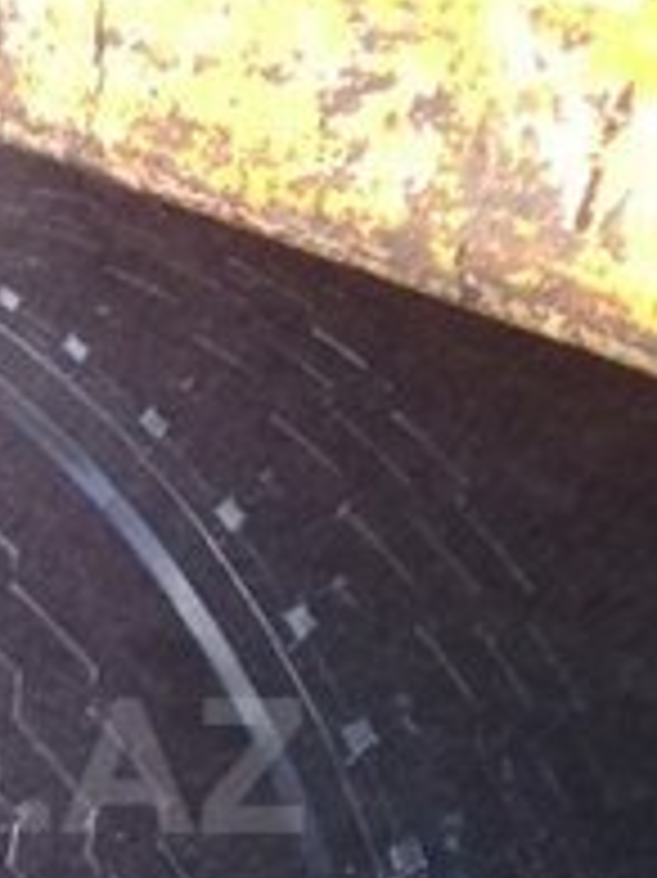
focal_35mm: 79
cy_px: 765
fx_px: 2001
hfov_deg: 17.6
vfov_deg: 24.1
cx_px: -158
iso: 50
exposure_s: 1/106
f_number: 2.2
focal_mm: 3.3
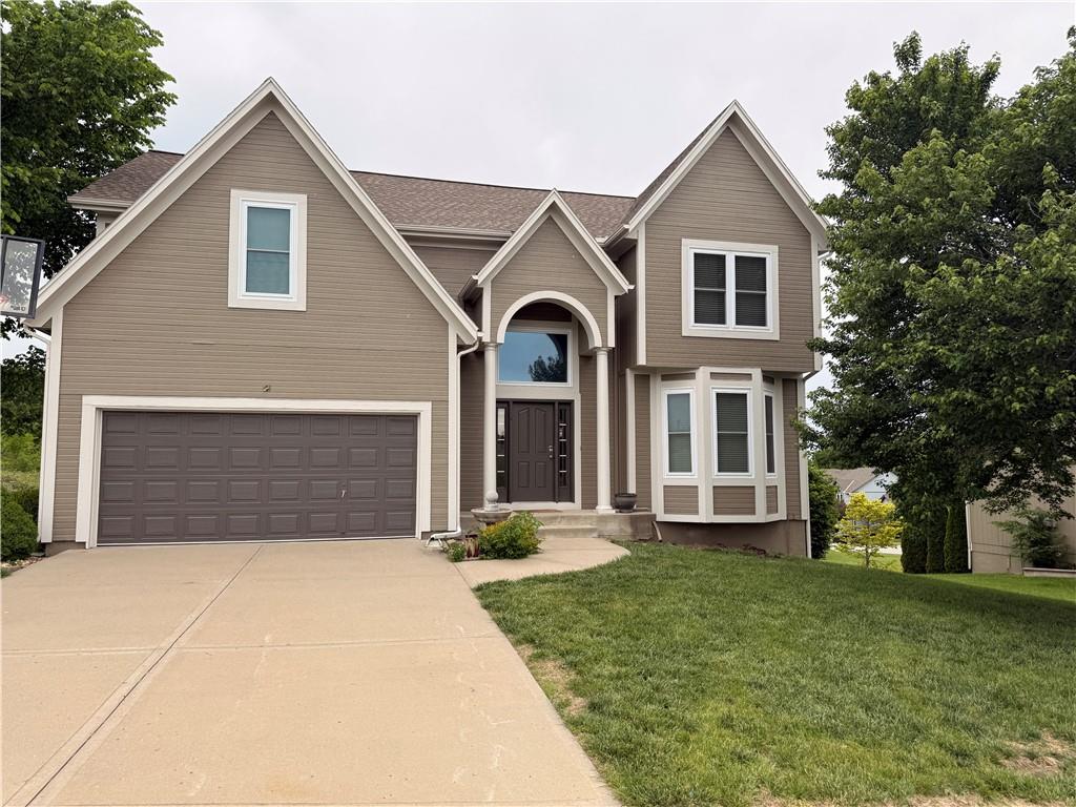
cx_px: 538
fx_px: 746
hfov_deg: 71.6
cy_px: 404
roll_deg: -0.8
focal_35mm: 24
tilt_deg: +4.7
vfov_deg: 56.8
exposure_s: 1/2370
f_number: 1.78
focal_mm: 6.76
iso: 80
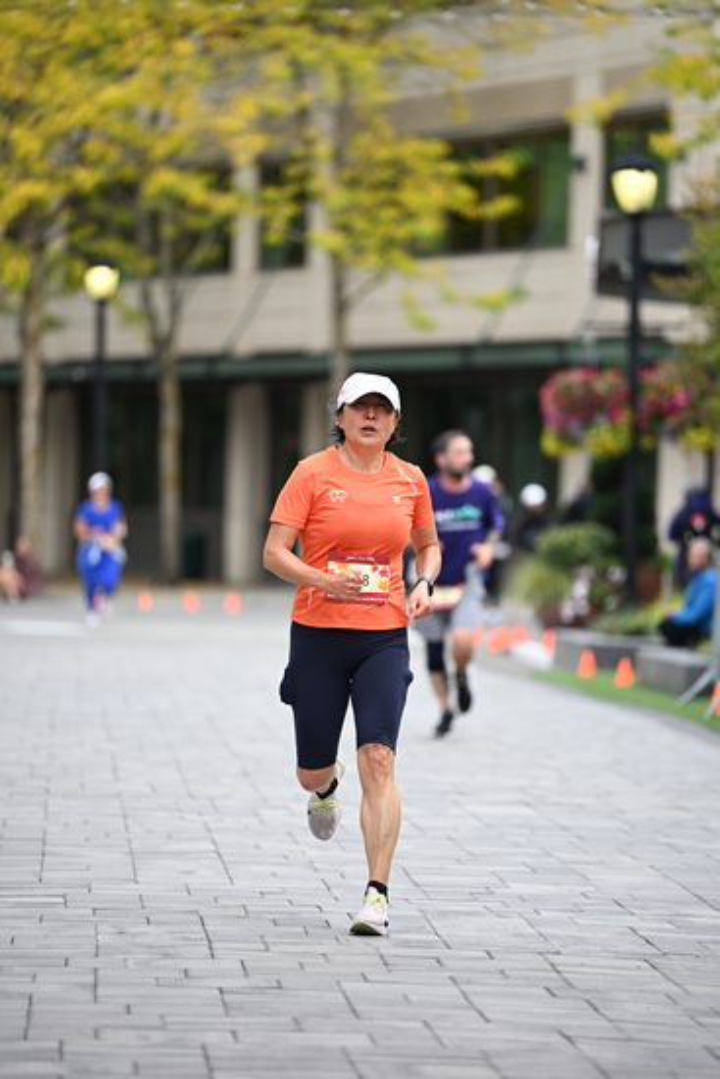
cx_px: 360
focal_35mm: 185
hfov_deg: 7.4
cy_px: 540
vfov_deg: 11.1
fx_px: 5546
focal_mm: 185
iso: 640
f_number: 2.8
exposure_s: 1/2000
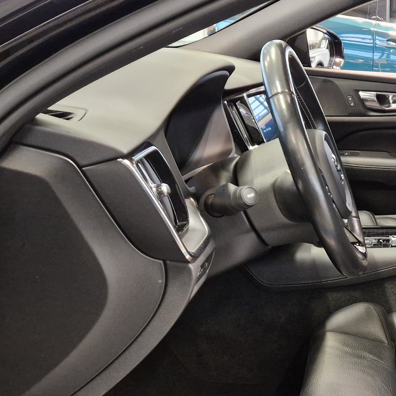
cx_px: 417
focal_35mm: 51
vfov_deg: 33.2
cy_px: 257
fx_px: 660
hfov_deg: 30.5
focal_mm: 5.4
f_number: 1.8
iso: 640
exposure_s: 1/100
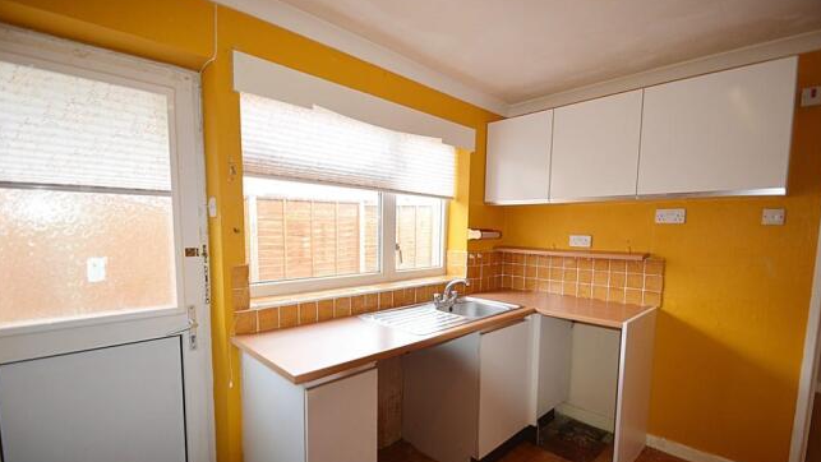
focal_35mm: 16
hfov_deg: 99.4
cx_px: 410
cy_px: 250
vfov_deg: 67.0
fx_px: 348
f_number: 3.5
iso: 400
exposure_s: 1/125
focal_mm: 10
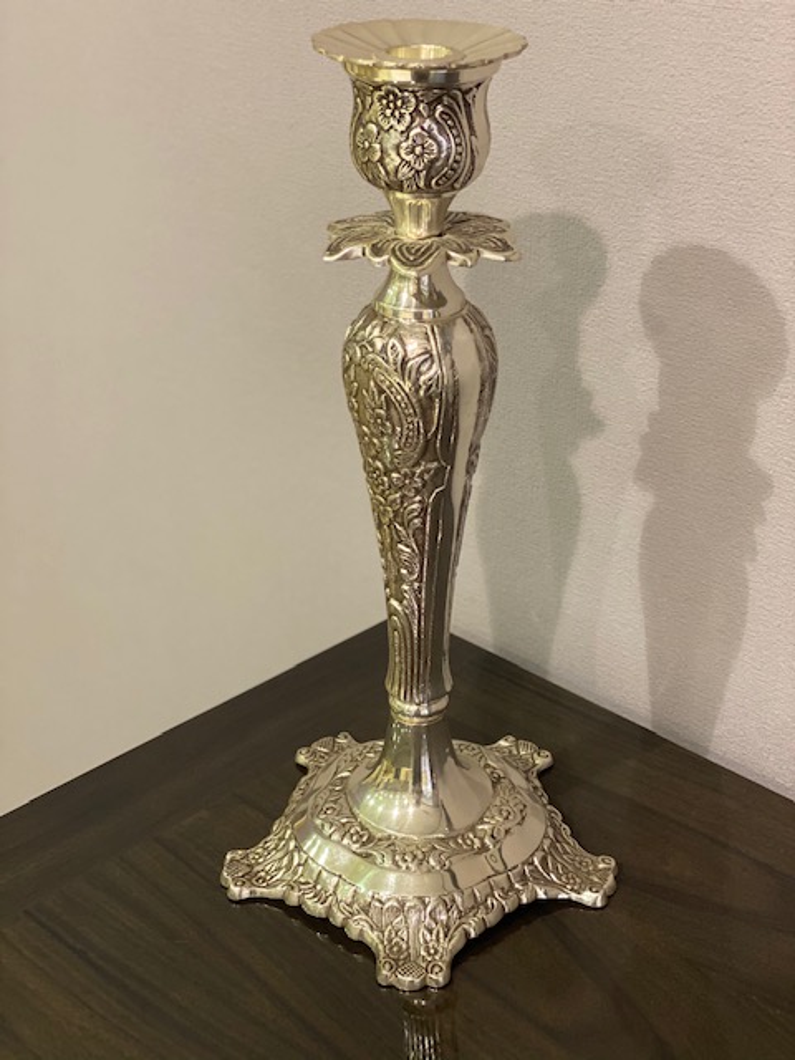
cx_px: 398
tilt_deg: -26.2
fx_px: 1592
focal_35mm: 52
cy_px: 530
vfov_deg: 36.8
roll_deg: +1.7
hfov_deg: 28.0
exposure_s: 1/33
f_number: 2
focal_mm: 6
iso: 200
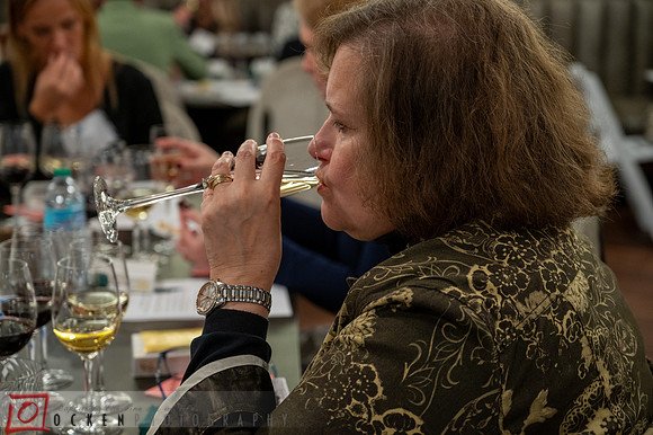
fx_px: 1178
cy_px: 218
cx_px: 326
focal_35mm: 65
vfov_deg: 20.9
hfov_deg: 31.0
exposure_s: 1/100
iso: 2000
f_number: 4
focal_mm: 65
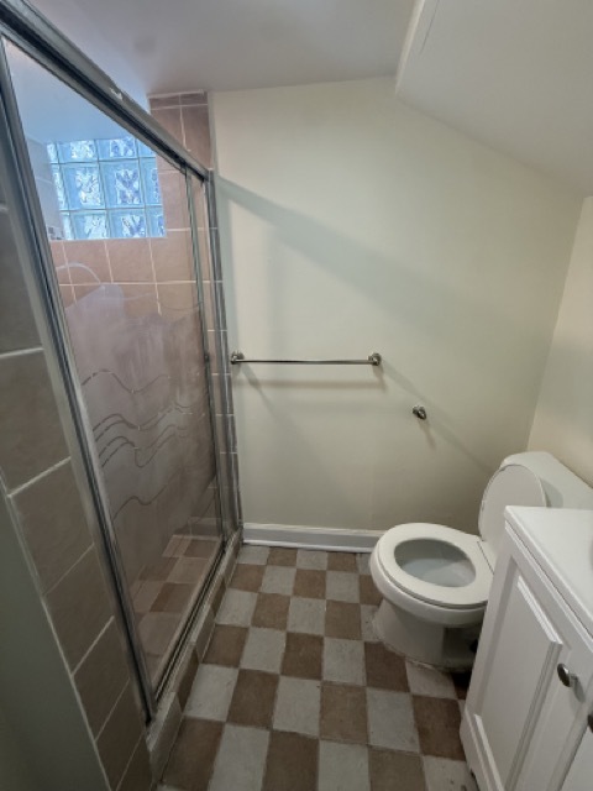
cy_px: 396
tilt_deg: -17.6
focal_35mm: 14
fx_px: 320
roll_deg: +1.0
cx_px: 296
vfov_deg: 102.1
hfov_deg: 85.7
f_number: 2.2
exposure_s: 1/60
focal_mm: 2.22
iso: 250
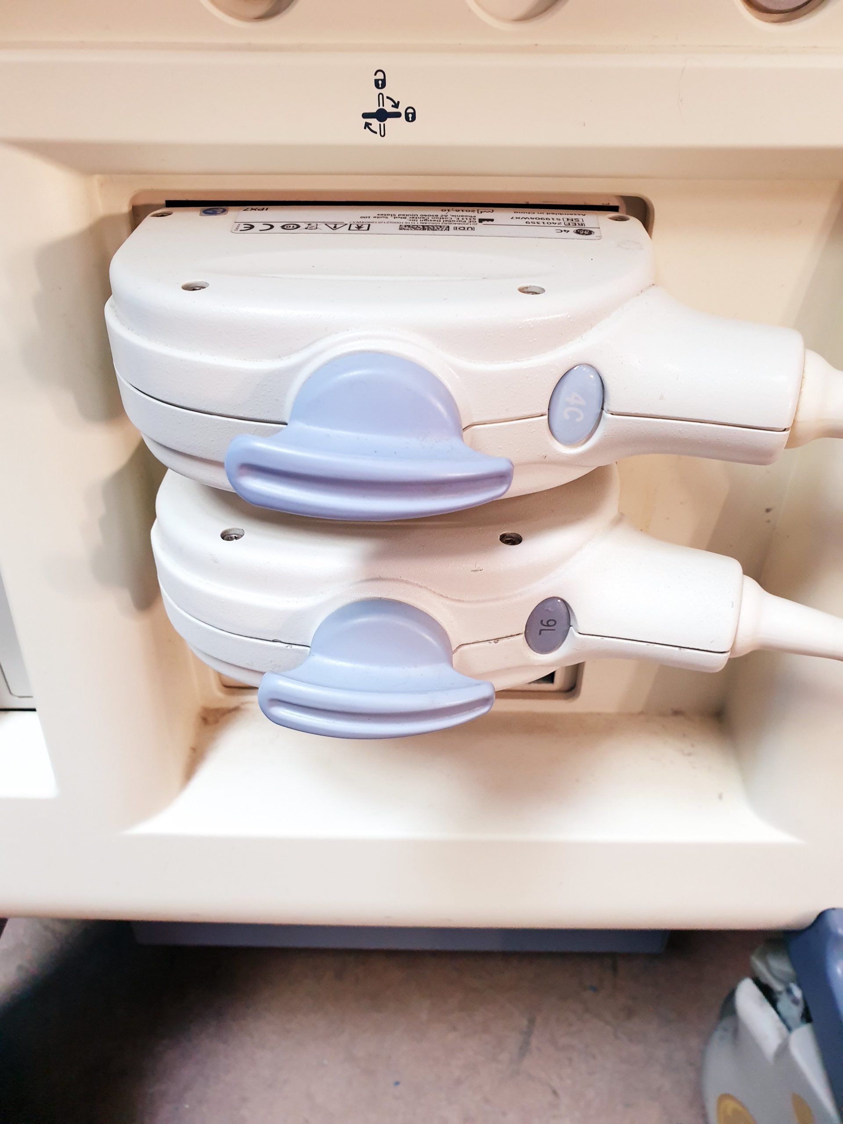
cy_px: 562
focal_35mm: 26
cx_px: 422
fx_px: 844
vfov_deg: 67.3
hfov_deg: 53.1
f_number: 2.4
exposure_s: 1/50
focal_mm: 4.3
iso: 250
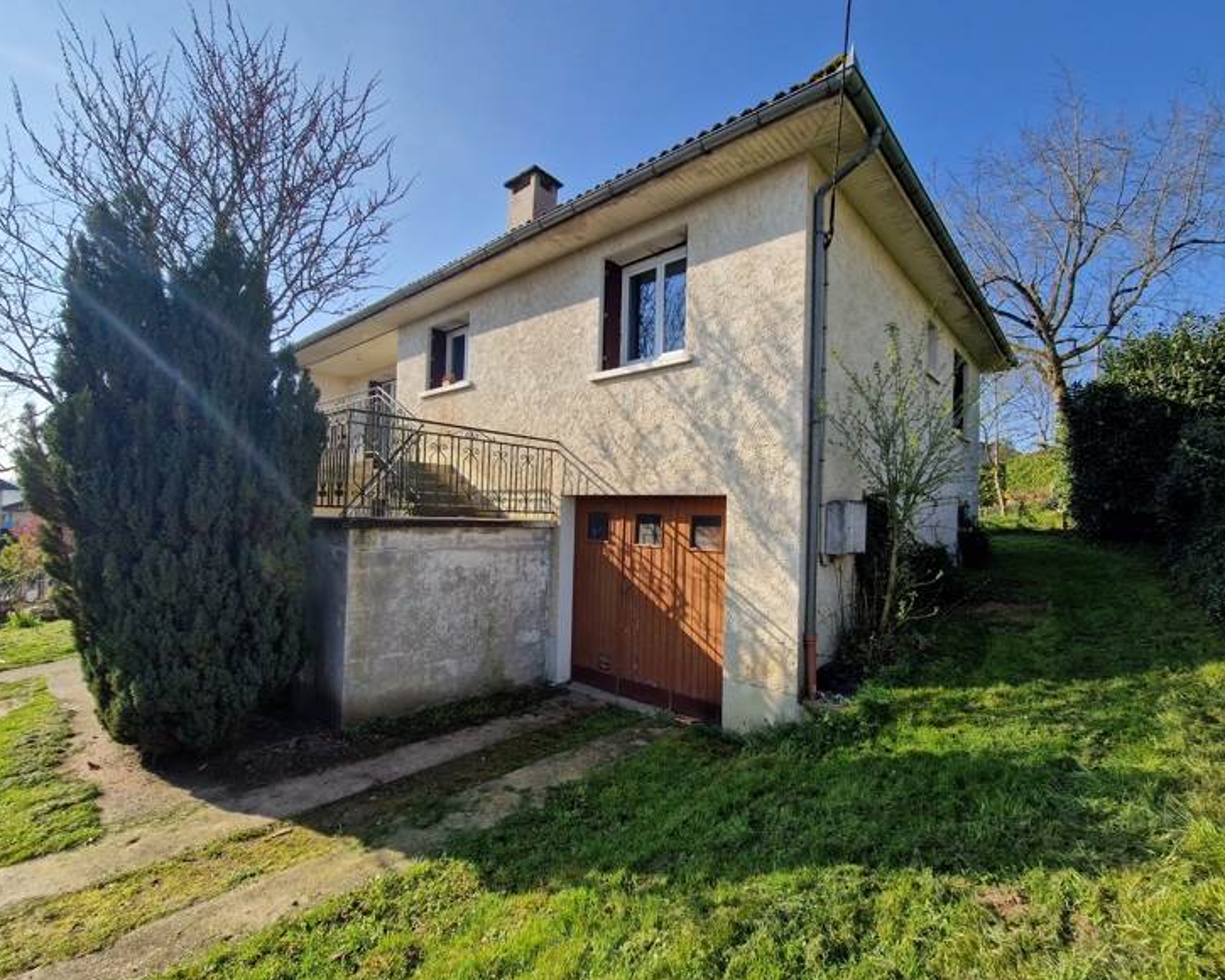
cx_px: 667
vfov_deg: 88.0
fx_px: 508
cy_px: 493
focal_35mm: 14
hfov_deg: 100.4
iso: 50
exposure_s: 1/1656
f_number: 2.2
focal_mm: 2.2
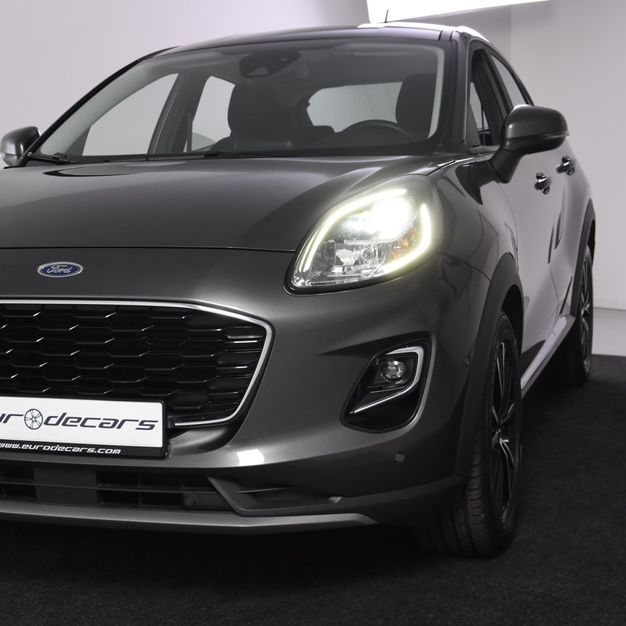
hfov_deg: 25.9
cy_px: 309
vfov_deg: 26.1
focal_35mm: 66
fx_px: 1350
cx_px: 188
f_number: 5.6
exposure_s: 1/125
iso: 1600
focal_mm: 34
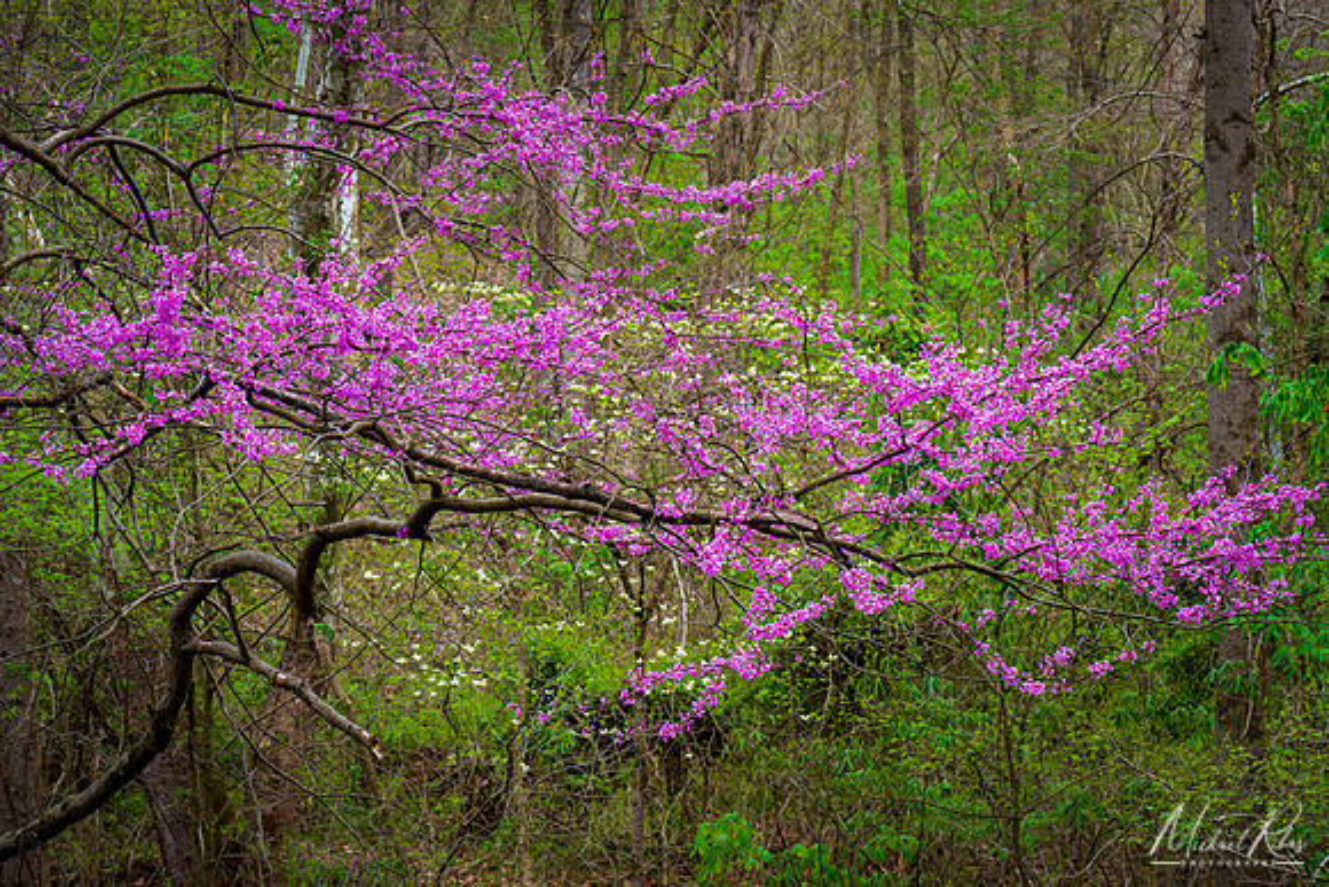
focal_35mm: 105
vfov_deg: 13.0
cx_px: 664
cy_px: 444
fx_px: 3877
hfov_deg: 19.5
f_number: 11
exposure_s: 1/30
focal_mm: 105
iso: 100
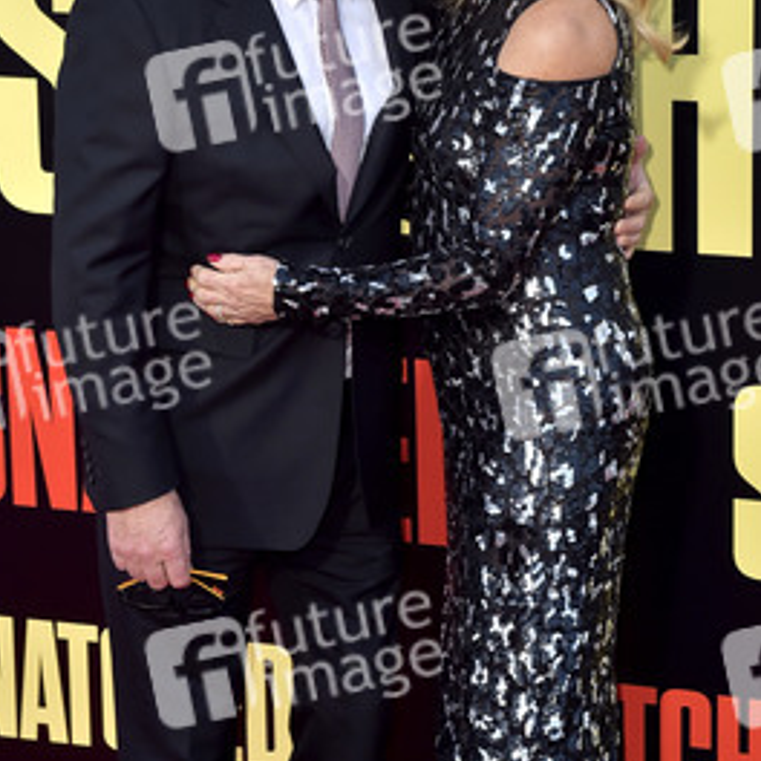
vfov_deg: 21.5
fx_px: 1990
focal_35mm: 80
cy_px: 228
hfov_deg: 21.7
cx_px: 379
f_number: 6.3
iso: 500
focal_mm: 62
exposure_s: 1/320
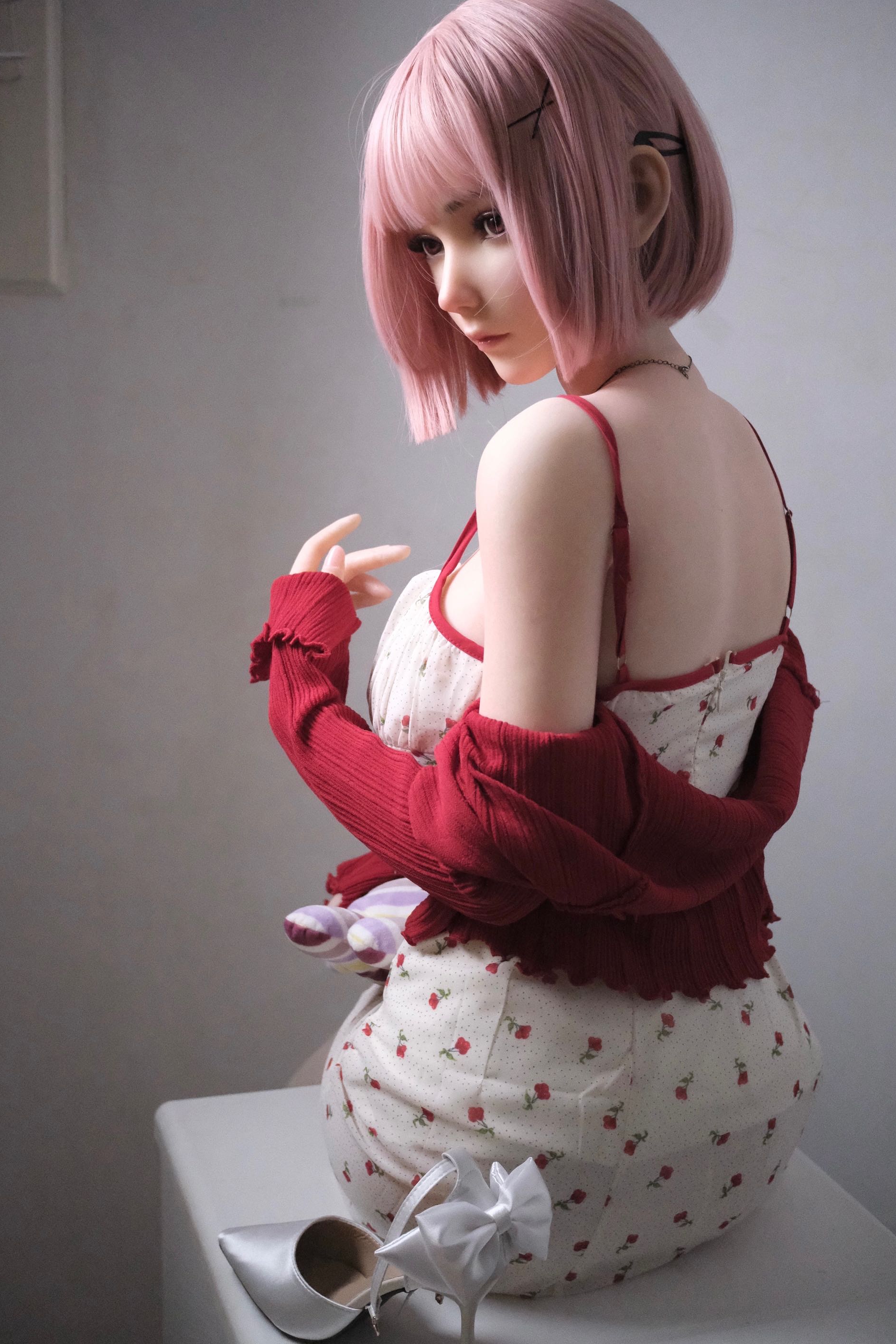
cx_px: 442
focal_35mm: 42
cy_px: 672
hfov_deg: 31.9
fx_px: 1568
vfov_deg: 46.4
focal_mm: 27
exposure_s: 1/900
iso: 12800
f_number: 2.8
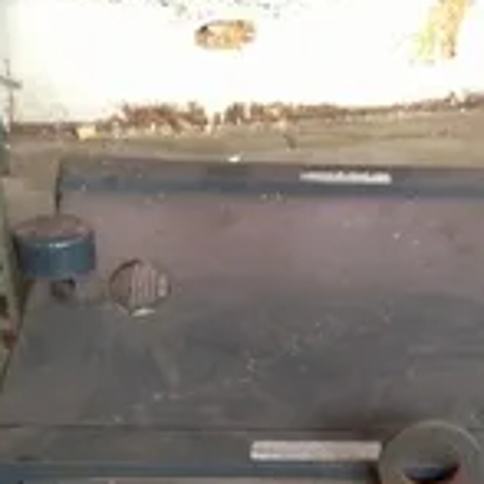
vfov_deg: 19.9
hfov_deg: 20.5
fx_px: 1329
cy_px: 507
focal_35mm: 84
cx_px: 359
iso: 200
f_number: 2.4
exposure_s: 1/20
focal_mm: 4.28
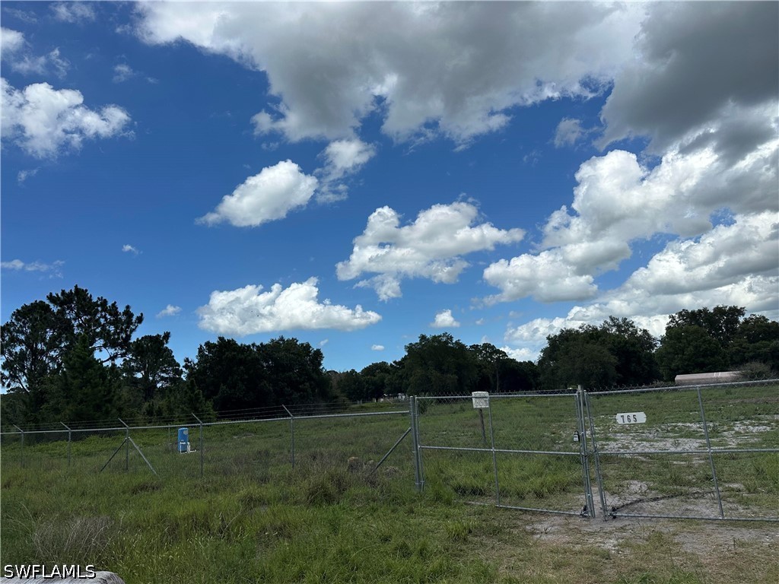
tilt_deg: +10.8
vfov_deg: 56.8
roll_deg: +4.6
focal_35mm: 24
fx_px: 540
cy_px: 292
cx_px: 390
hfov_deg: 71.6
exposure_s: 1/8197
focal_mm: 6.86
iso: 80
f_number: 1.78
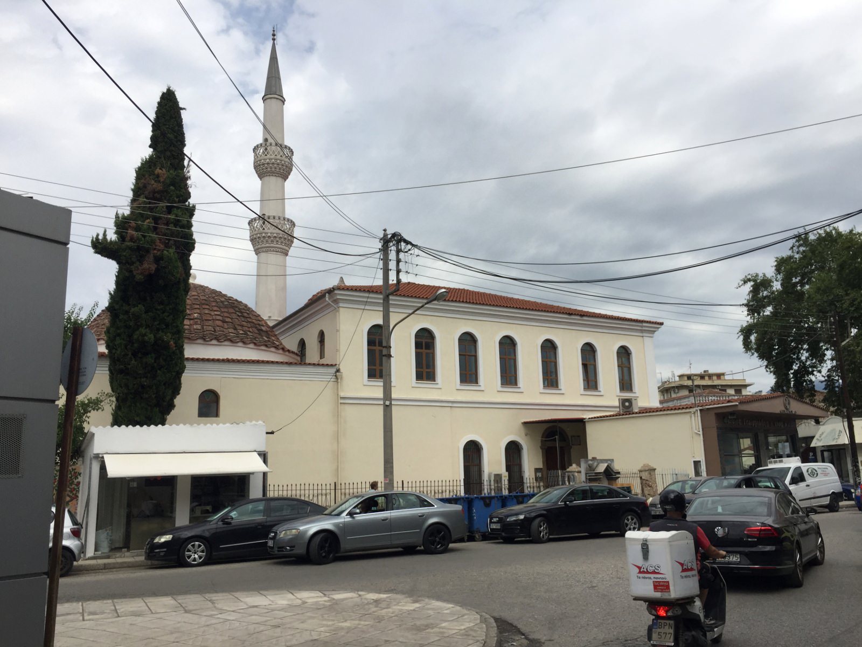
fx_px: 722
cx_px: 431
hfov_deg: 61.7
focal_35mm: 29
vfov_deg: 48.2
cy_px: 324
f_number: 2.2
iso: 32
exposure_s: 1/2825
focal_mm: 4.15
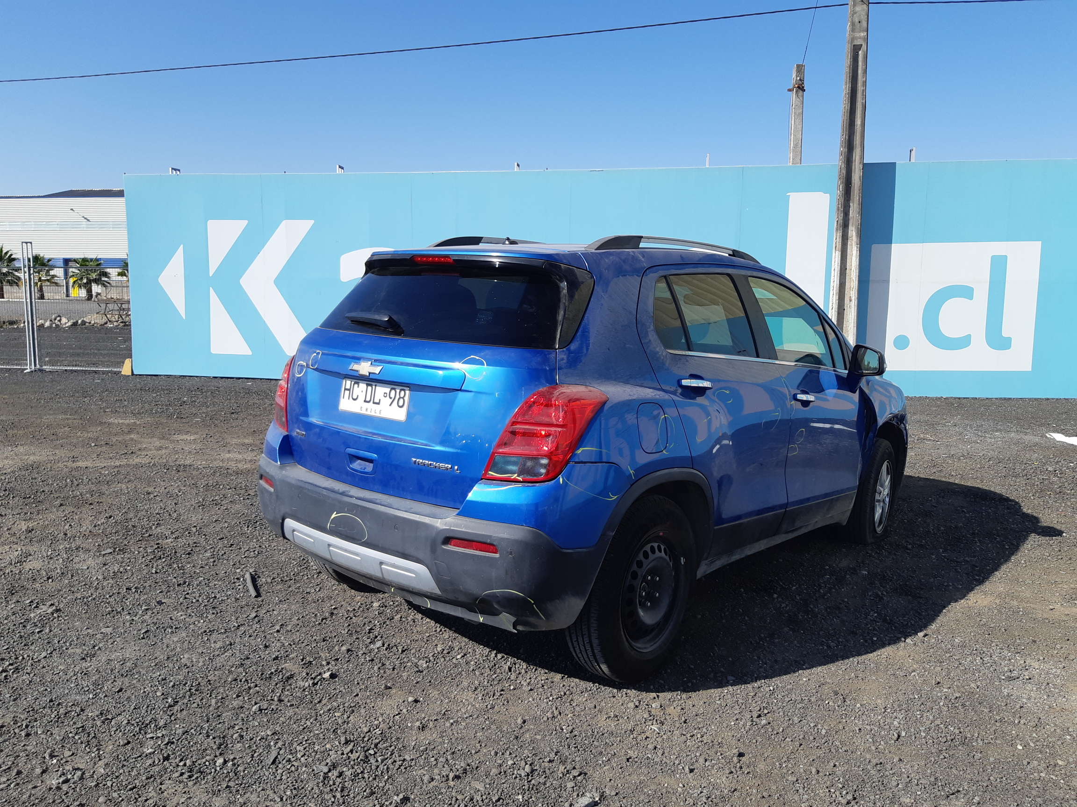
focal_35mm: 26
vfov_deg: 53.1
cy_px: 404
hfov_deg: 67.3
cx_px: 538
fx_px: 809
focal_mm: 3.93
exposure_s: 1/2016
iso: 40
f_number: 1.7
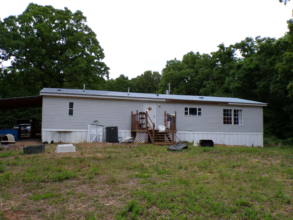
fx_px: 271
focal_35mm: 32
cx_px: 146
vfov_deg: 44.2
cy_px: 110
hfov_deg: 56.8
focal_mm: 5.8
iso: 100
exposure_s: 1/160
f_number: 3.2
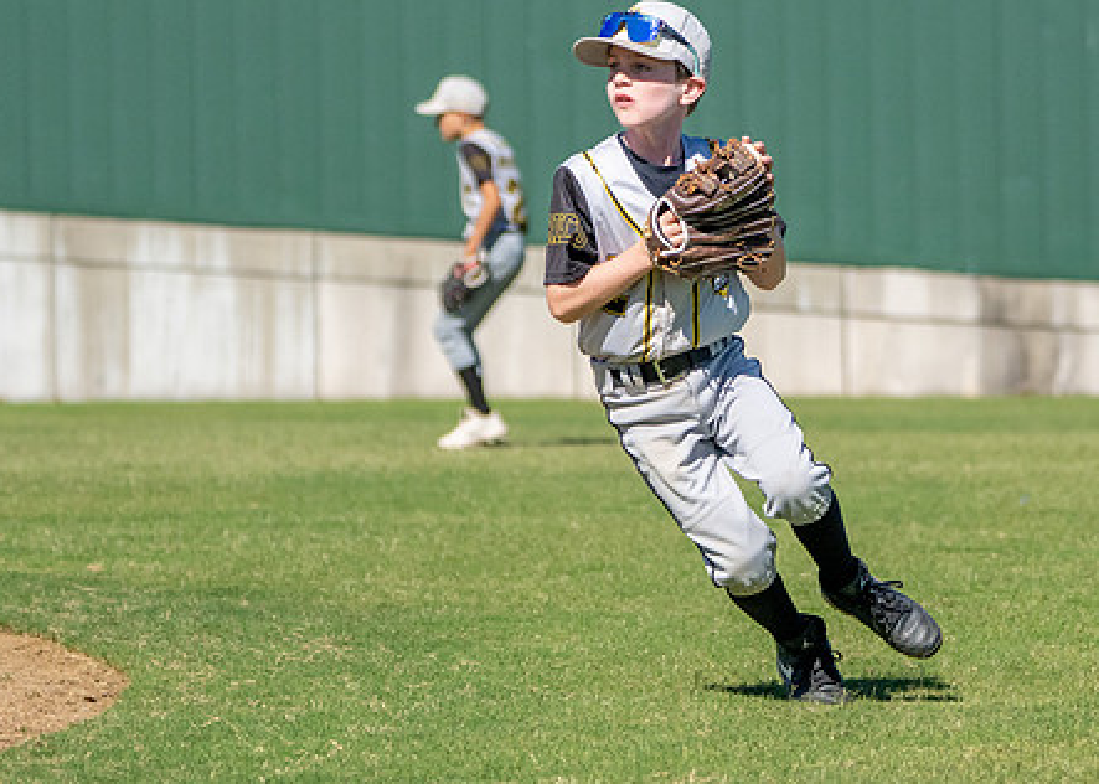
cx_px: 801
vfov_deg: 4.2
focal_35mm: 342
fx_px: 10670
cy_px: 239
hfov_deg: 5.9
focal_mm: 152
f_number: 5
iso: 800
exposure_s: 1/8000
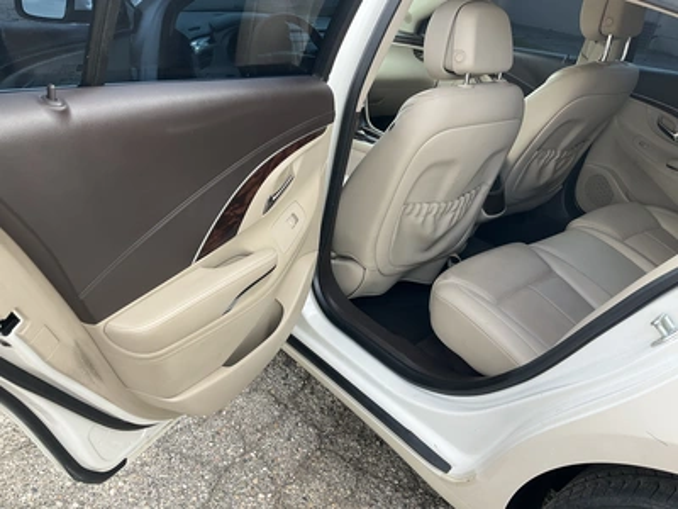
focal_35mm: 29
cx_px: 339
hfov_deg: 61.7
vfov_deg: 48.2
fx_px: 568
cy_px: 254
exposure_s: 1/145
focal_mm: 3
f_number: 1.8
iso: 20
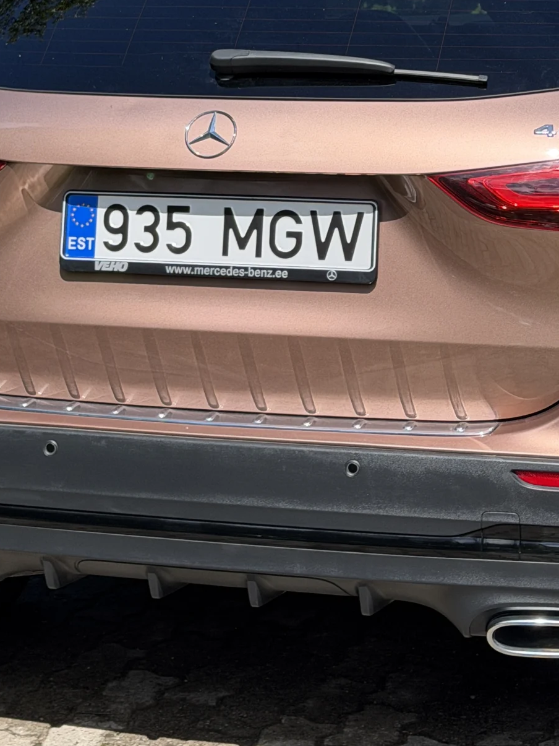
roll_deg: +1.0
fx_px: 2196
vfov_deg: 19.0
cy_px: 137
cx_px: 338
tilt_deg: -7.5
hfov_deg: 14.5
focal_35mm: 102
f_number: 1.78
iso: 80
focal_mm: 6.76
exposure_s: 1/2976
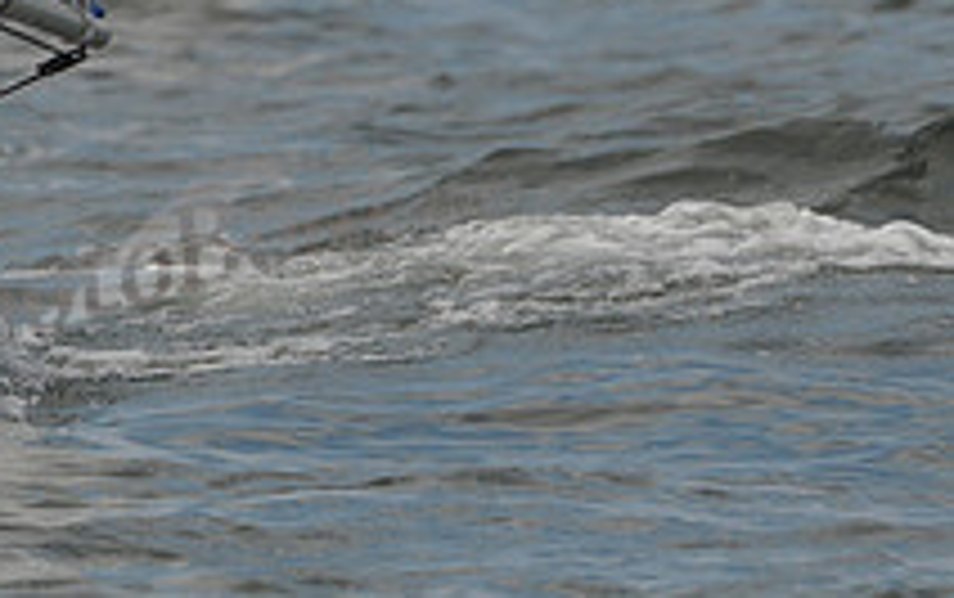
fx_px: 32560
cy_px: 83
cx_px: -342
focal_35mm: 1251
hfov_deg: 1.7
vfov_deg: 1.1
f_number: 7.1
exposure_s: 1/640
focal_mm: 300
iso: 200
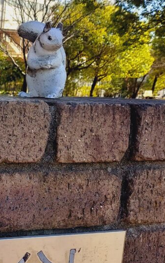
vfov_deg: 32.3
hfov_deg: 17.5
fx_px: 453
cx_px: -113
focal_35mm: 63
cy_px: 164
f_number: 2
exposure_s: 1/402
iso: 50
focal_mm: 4.6
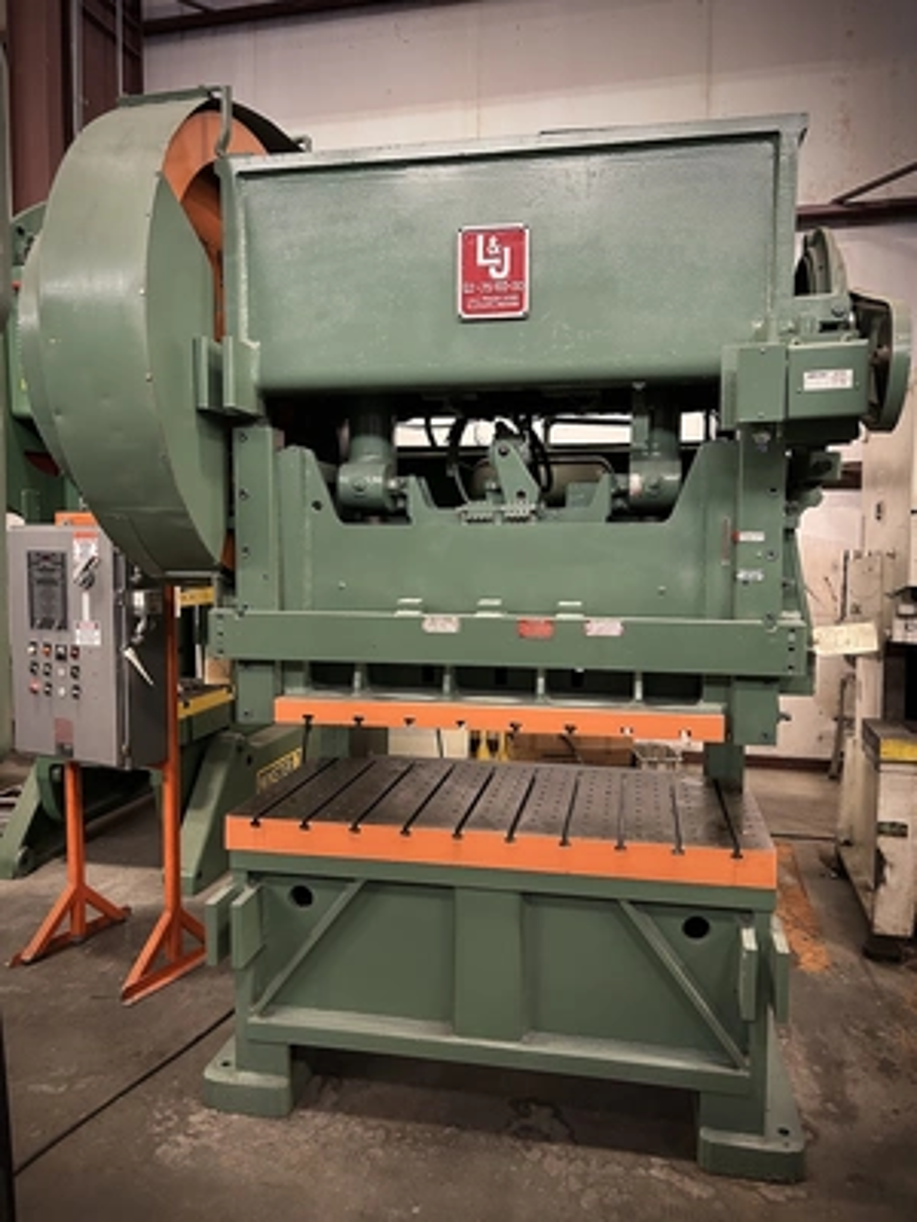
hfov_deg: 53.1
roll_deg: +0.3
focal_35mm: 26
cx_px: 458
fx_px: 918
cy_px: 611
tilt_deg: -5.8
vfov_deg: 67.3
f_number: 1.5
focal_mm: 5.7
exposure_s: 1/60
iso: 500
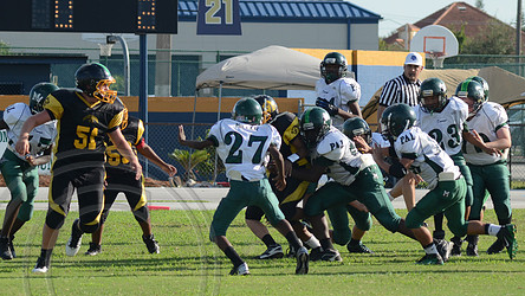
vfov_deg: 3.0
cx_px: 312
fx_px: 5709
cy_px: 152
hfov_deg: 5.3
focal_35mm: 410
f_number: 9
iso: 400
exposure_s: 1/640
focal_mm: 200
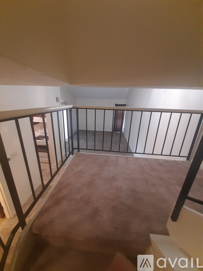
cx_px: 102
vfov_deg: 106.2
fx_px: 102
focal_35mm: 13
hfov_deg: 89.9
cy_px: 136
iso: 400
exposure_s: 1/24
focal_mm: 1.42
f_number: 2.2
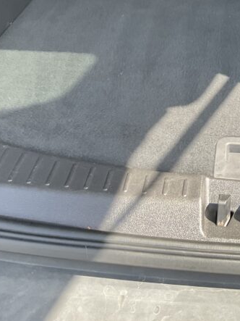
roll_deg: +0.3
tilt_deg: -22.4
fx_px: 620
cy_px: -29
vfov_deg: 26.7
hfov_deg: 21.4
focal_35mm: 67
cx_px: 222
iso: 25
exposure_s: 1/120
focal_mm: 3
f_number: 1.8
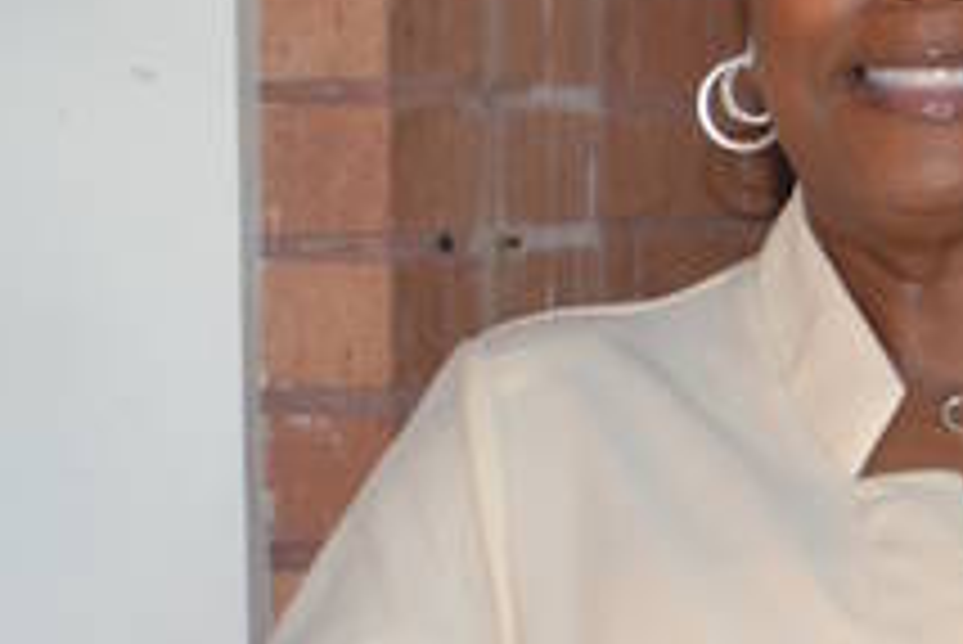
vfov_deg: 6.5
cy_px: 408
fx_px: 5701
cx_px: 1066
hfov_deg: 9.6
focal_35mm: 213
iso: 140
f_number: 5
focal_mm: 38
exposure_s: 1/125
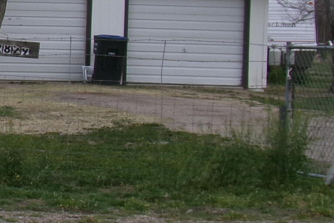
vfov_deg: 7.0
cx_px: -261
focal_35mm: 196
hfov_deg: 10.0
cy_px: 62
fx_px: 1818
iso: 100
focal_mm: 8.5
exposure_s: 1/320
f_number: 4.2
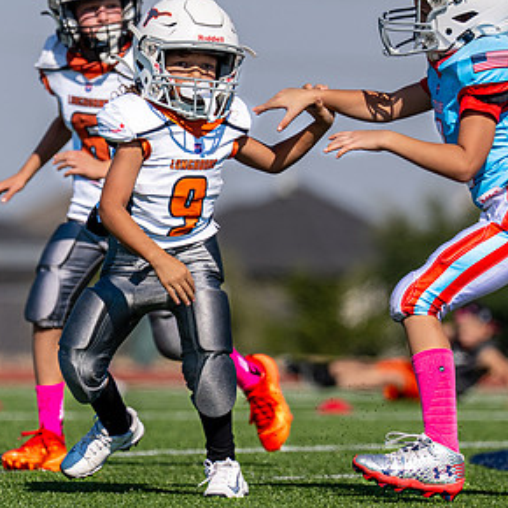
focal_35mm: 533
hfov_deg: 3.3
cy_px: 173
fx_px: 8850
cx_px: 184
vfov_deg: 3.3
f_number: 2.8
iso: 100
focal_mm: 200
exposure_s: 1/3200
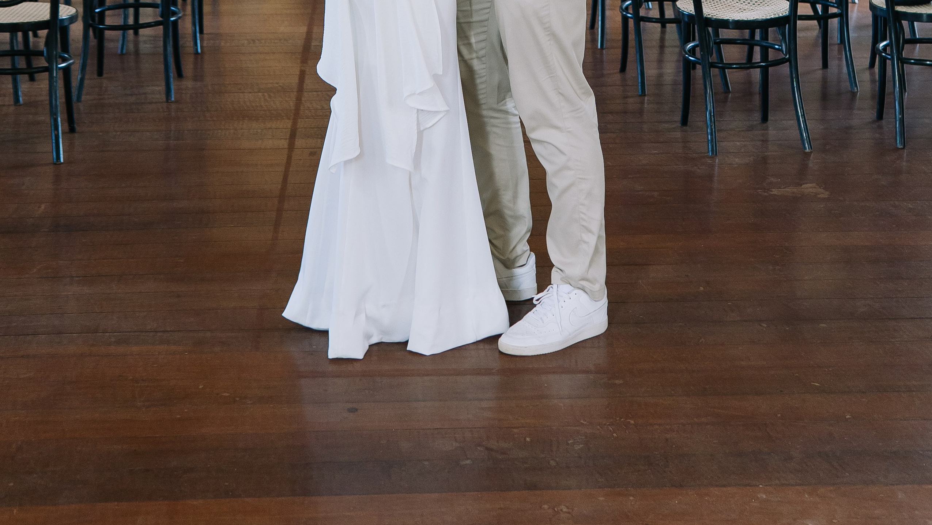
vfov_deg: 16.1
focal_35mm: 71
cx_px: 468
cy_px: -171
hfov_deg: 29.7
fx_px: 1755
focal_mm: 30
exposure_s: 1/200
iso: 500
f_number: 2.8
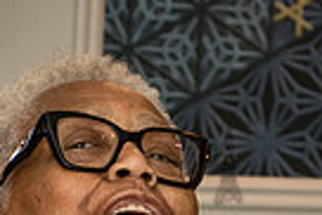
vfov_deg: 4.3
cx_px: 181
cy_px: 415
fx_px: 2820
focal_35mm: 315
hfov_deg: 6.5
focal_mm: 66
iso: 1600
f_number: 3.5
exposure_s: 1/200
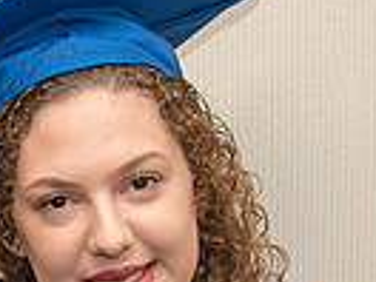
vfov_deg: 5.6
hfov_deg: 7.4
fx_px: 2889
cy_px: 377
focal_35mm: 266
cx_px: -91
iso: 1000
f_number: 4.5
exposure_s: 1/100
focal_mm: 58
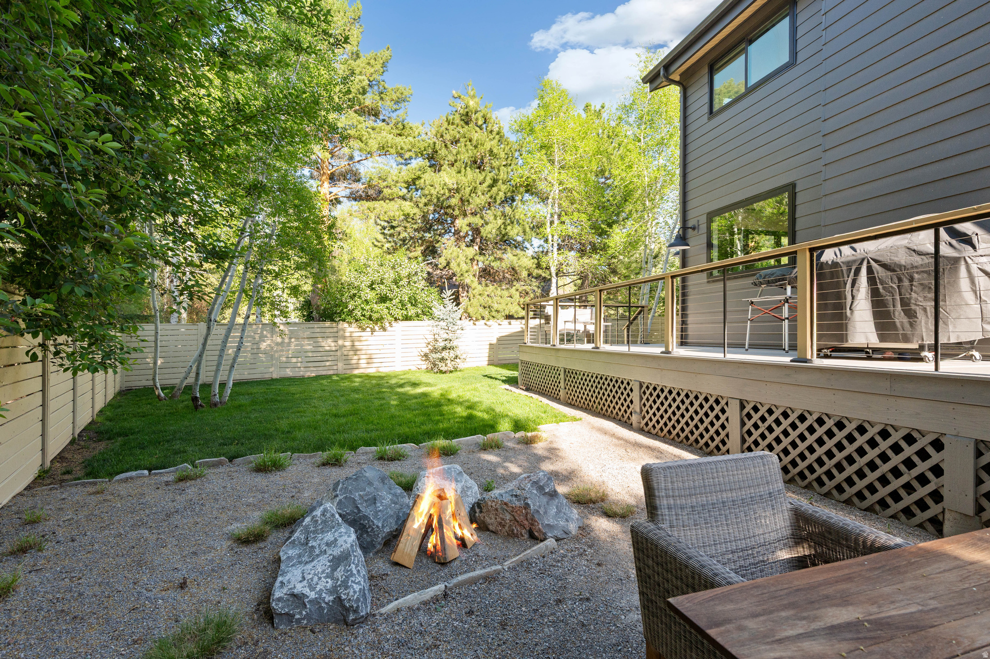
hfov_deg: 93.3
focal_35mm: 17
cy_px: 330
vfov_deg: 70.4
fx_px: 467
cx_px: 495
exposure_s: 1/250
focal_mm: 17
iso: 500
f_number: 7.1
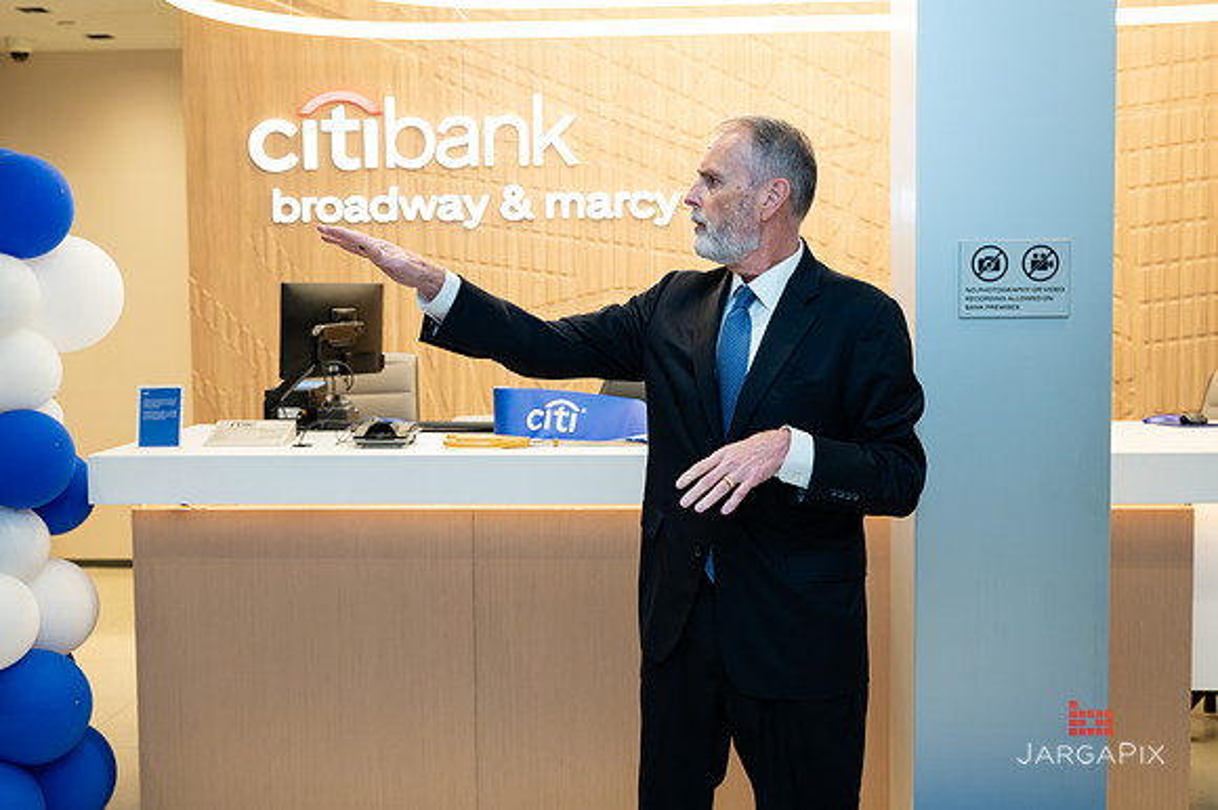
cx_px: 610
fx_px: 1473
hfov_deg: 44.9
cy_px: 384
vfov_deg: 30.8
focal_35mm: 44
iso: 400
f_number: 4
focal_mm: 41
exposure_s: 1/160
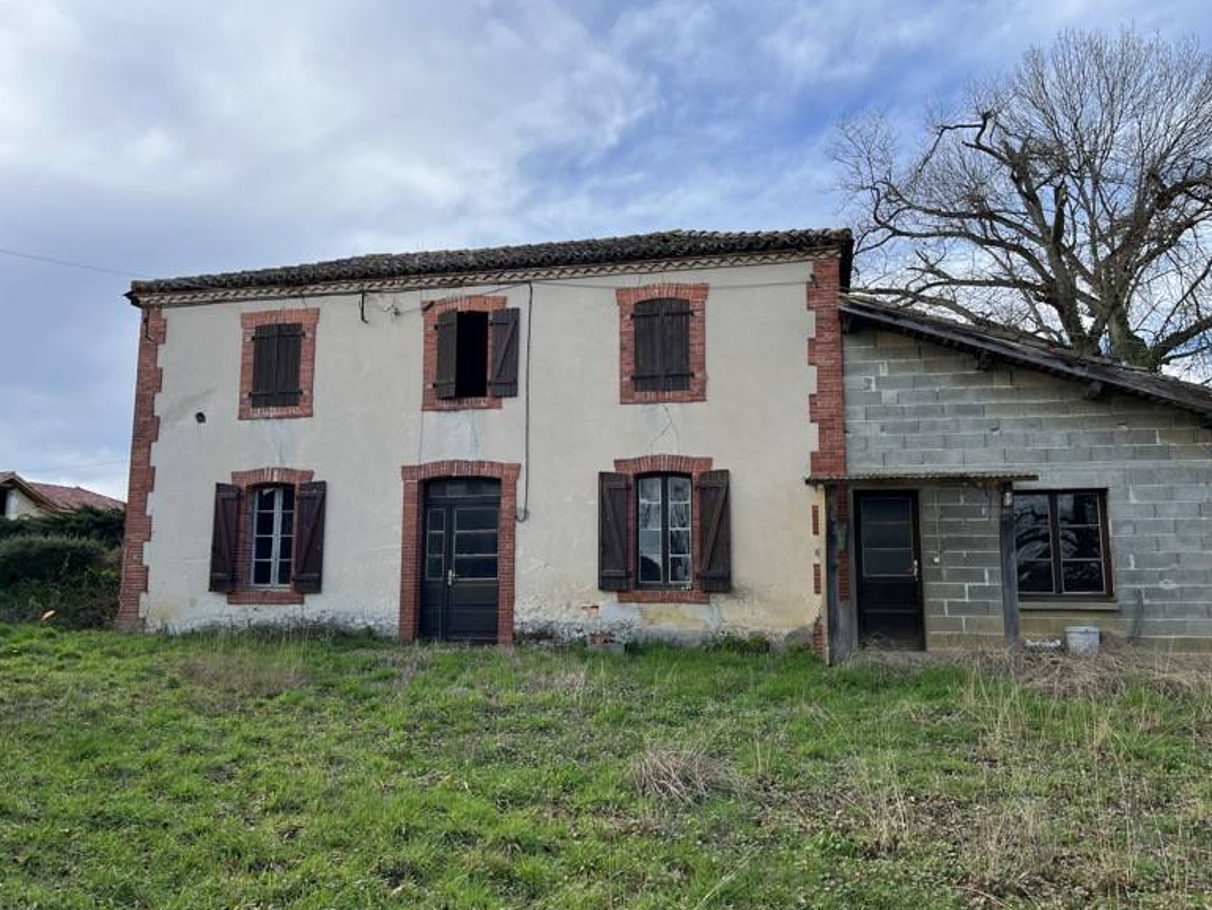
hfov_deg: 65.3
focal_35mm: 27
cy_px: 449
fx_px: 946
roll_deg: +1.3
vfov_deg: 51.4
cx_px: 597
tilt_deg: +8.4
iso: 50
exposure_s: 1/1096
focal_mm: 5.1
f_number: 1.6
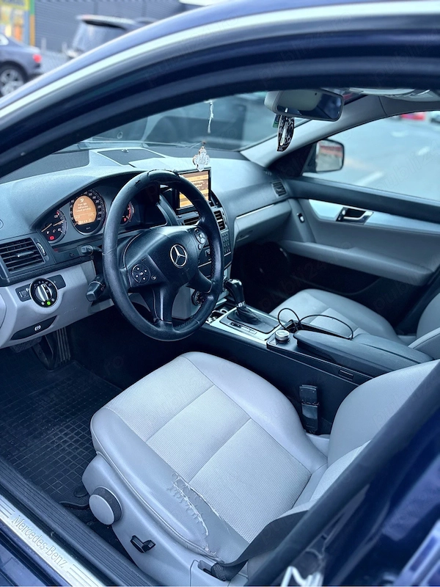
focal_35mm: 26
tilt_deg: -26.1
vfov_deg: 67.3
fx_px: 441
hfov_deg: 53.1
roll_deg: -11.5
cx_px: 220
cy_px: 294
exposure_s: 1/50
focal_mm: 5.96
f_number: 1.6
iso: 320
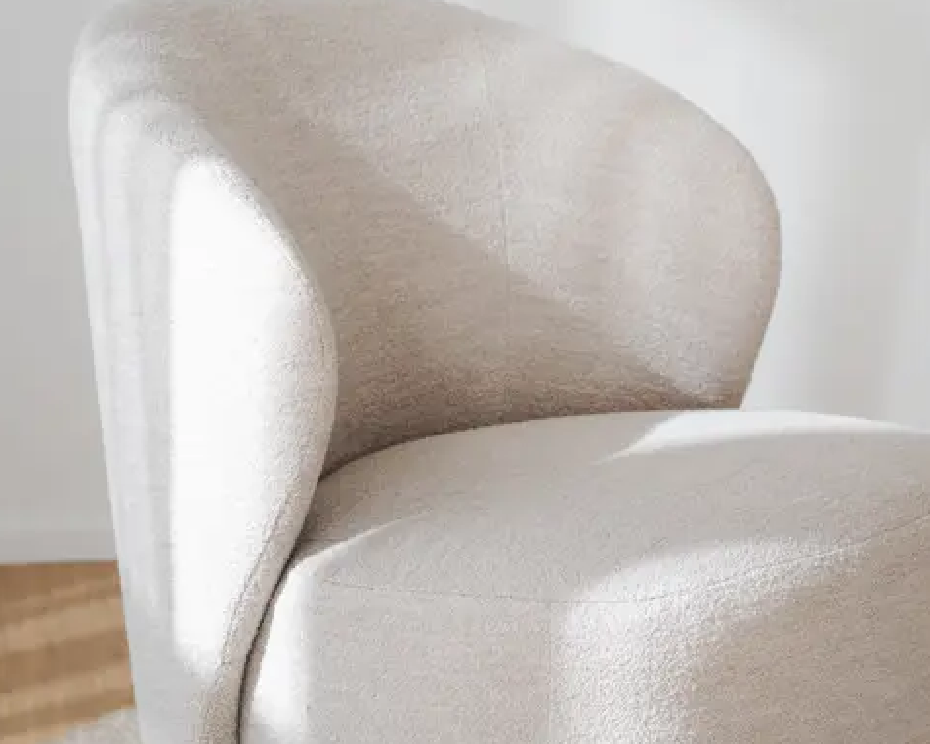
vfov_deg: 7.7
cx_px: 676
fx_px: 5534
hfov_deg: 9.6
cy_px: 139
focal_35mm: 201
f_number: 3.5
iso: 100
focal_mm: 85
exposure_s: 1/250
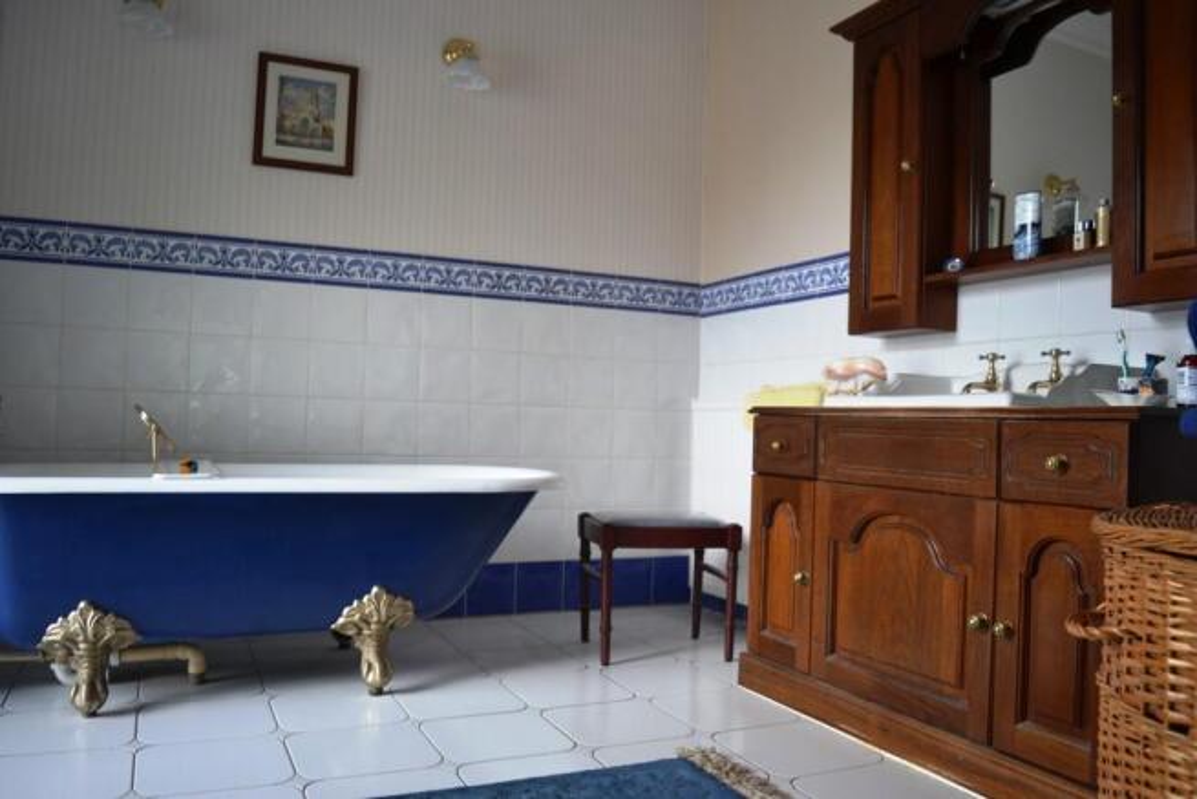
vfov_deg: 48.0
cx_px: 598
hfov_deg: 67.4
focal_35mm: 27
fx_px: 898
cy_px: 400
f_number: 3.5
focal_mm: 18
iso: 400
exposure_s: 1/60
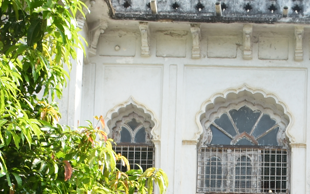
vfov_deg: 9.5
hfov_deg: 16.0
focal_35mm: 129
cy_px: 377
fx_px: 1090
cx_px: 276
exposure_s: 1/160
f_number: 8
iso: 160
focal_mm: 22
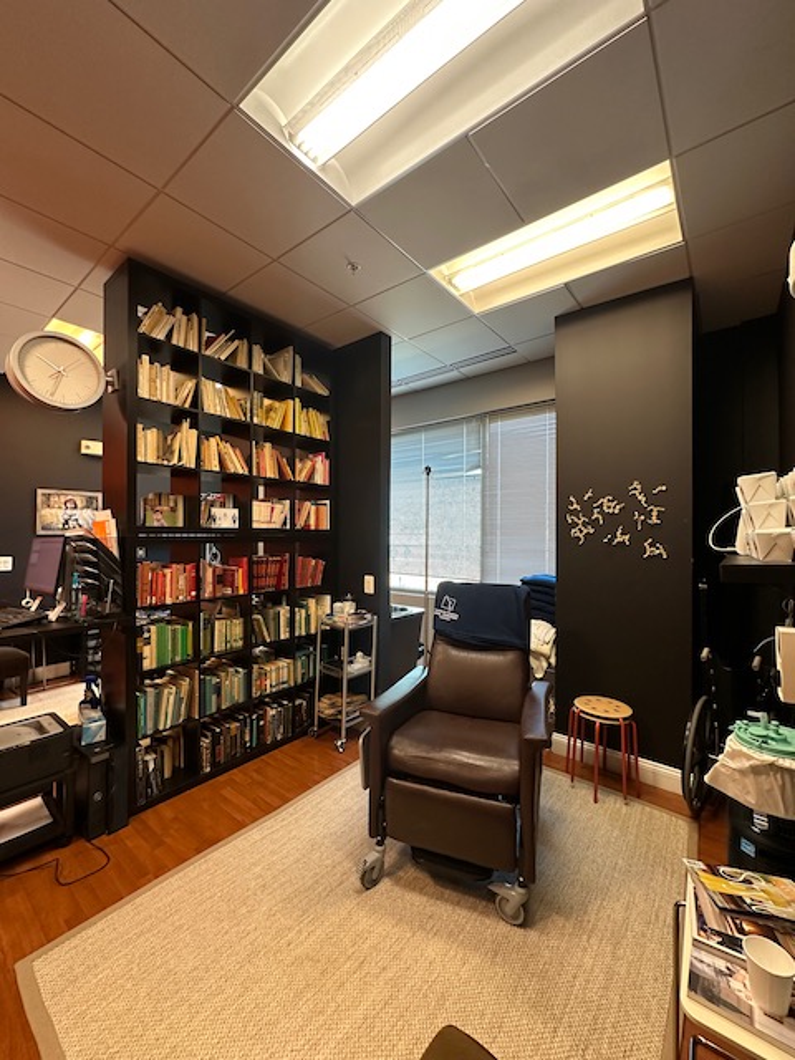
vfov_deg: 102.1
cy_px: 530
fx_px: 429
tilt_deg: +1.3
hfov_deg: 85.7
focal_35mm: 14
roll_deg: -1.3
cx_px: 398
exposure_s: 1/60
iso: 200
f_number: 2.2
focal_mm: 2.22
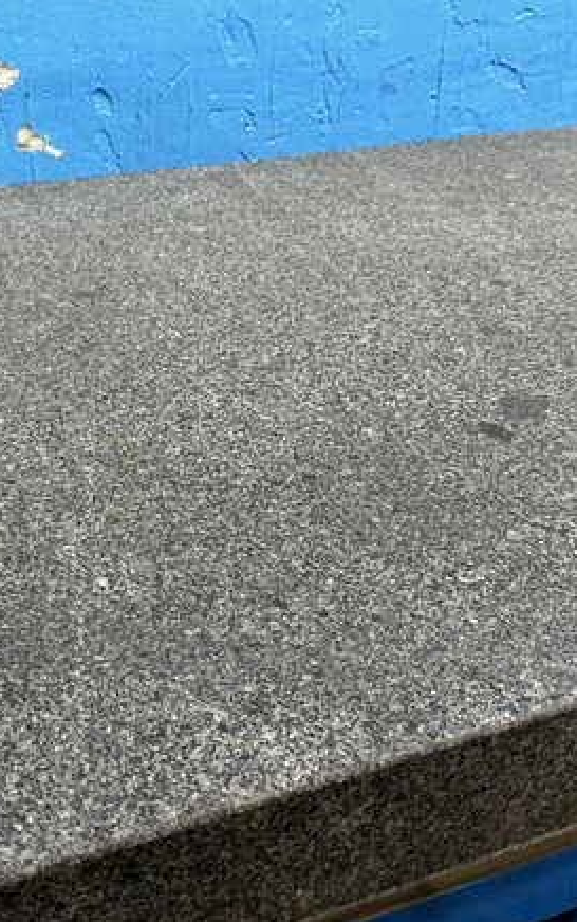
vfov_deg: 55.3
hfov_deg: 36.3
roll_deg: +0.8
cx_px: 249
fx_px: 879
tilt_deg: -35.7
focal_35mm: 35
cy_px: 459
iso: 160
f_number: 1.78
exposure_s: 1/60
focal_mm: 6.86
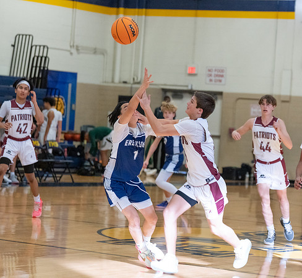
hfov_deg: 13.0
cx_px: 198
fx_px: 1325
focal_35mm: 140
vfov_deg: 12.0
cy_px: 119
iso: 5000
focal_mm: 95
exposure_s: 1/1000
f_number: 2.8
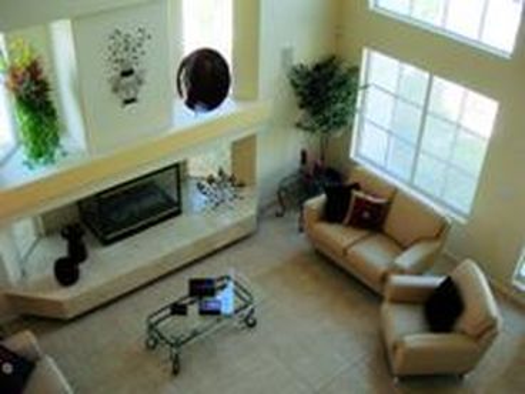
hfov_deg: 49.0
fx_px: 576
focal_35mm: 38
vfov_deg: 37.7
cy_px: 197
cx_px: 262
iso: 200
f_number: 2.8
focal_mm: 7.8
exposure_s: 1/60
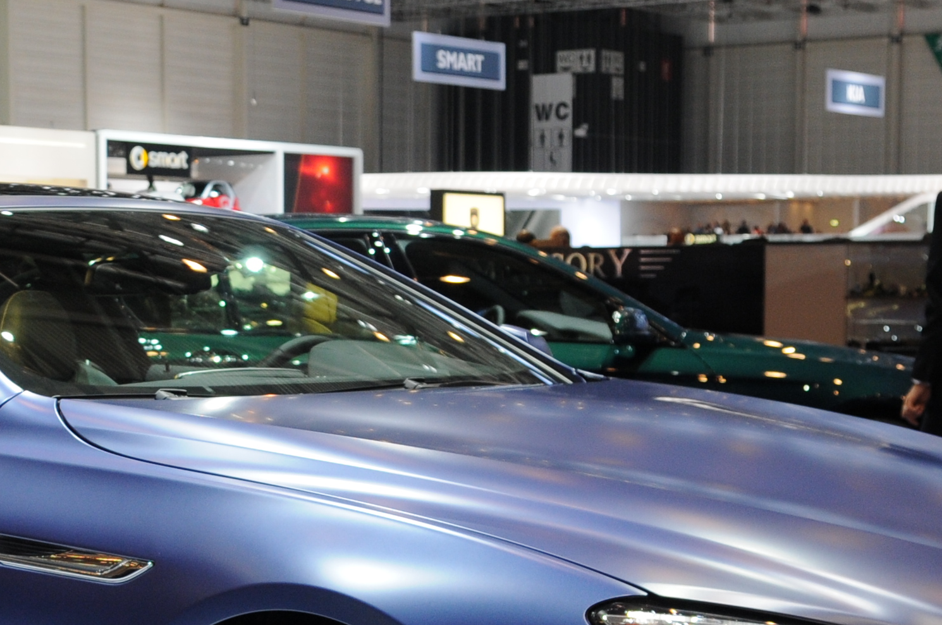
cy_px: 596
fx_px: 2482
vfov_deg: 14.2
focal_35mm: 95
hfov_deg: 21.4
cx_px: 295
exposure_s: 1/125
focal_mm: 22
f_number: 5.6
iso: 400
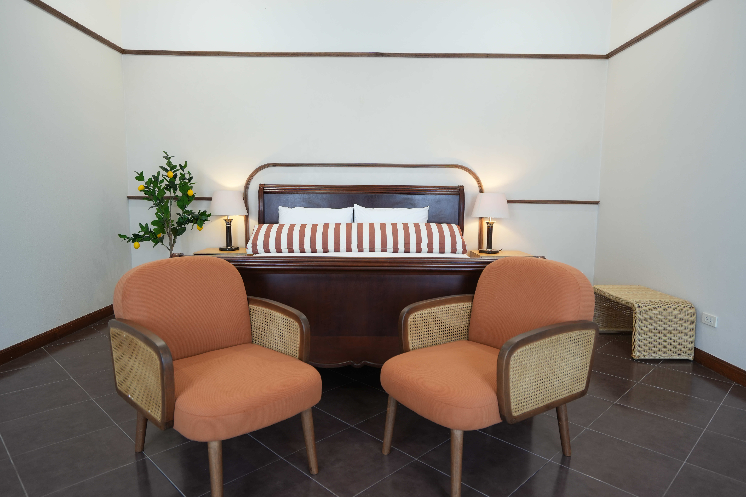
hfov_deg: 78.6
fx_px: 456
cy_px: 248
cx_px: 373
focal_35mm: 22
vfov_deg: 57.2
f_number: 4
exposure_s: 1/30
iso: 500
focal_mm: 22
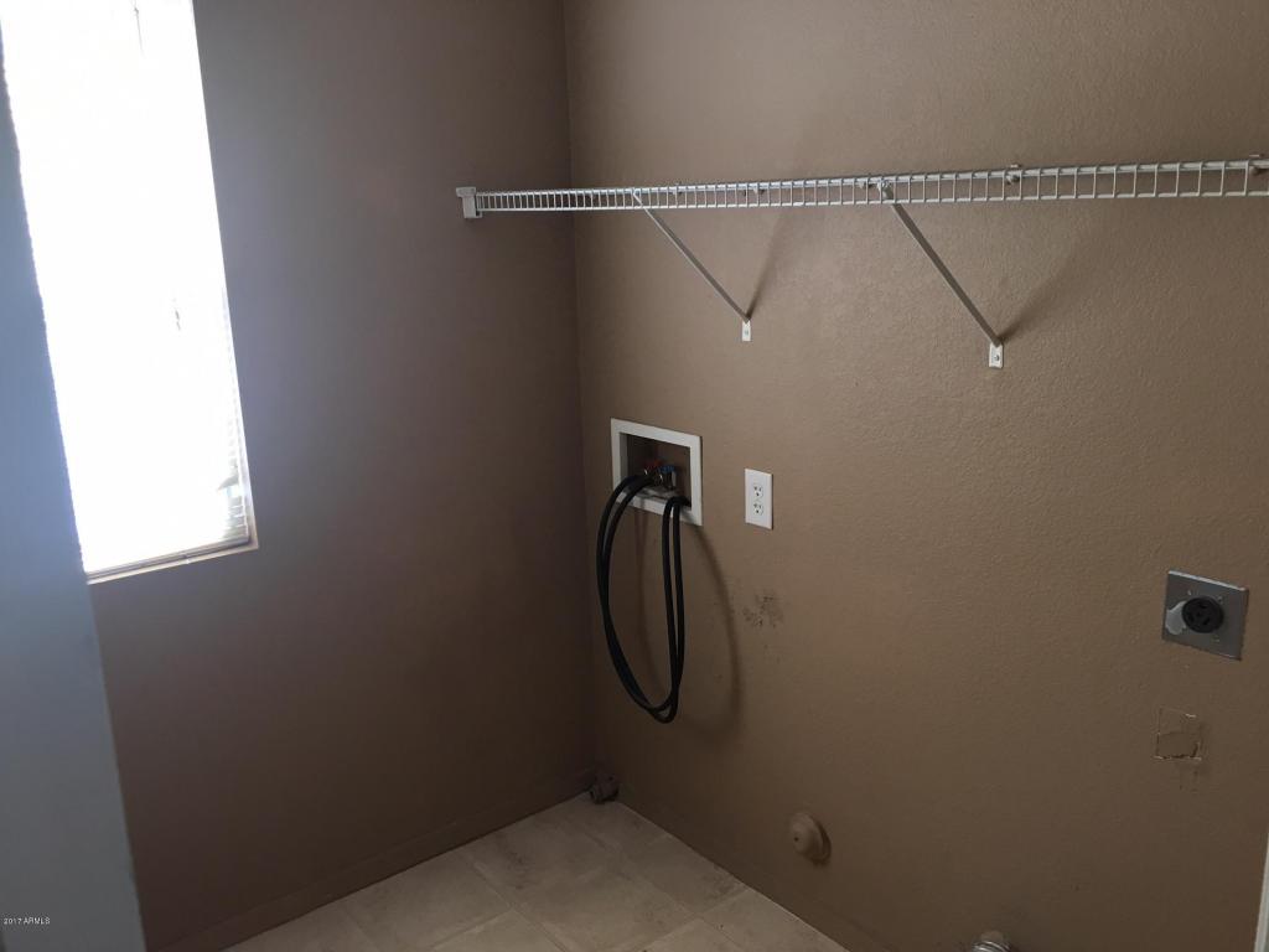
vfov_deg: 48.2
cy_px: 476
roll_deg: +2.8
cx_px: 634
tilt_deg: -13.7
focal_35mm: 29
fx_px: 1063
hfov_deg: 61.7
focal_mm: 4.15
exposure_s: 1/33
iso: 40
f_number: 2.2
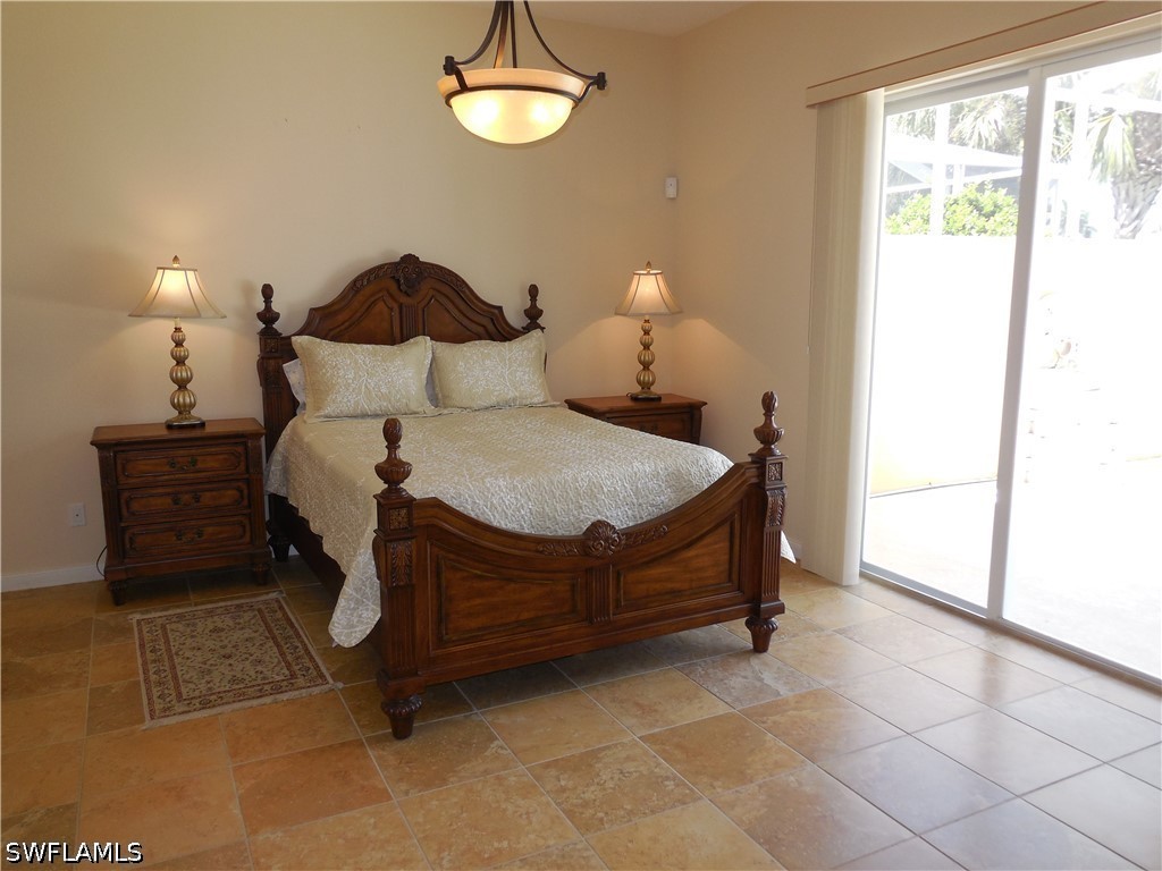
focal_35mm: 25
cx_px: 581
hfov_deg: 69.4
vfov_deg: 54.9
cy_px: 436
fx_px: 839
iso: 125
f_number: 3.1
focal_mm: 4.5
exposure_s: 1/100
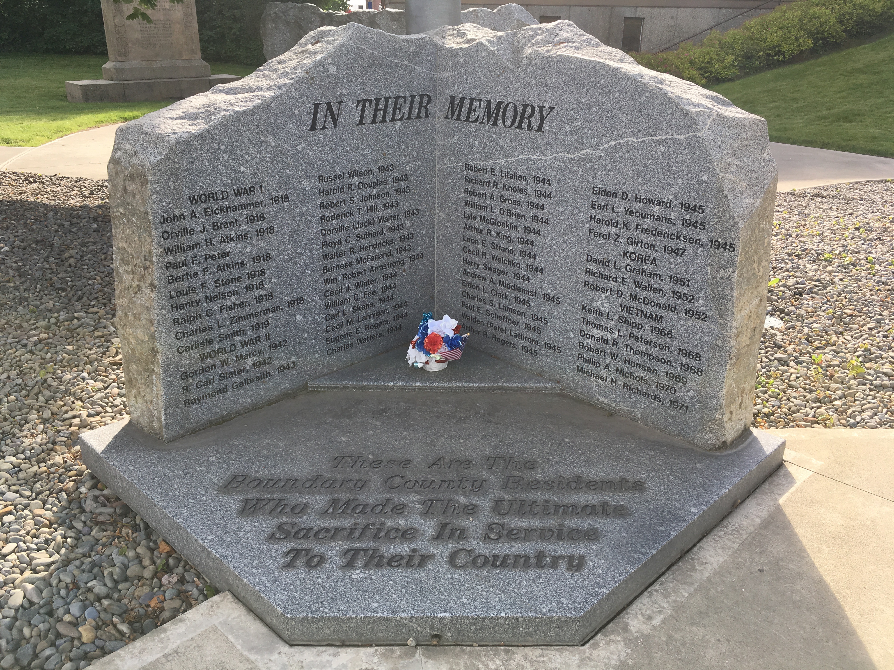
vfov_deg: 48.2
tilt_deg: -23.3
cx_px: 447
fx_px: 749
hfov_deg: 61.7
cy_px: 335
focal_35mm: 29
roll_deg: -1.4
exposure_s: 1/398
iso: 25
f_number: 2.2
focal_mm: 4.15
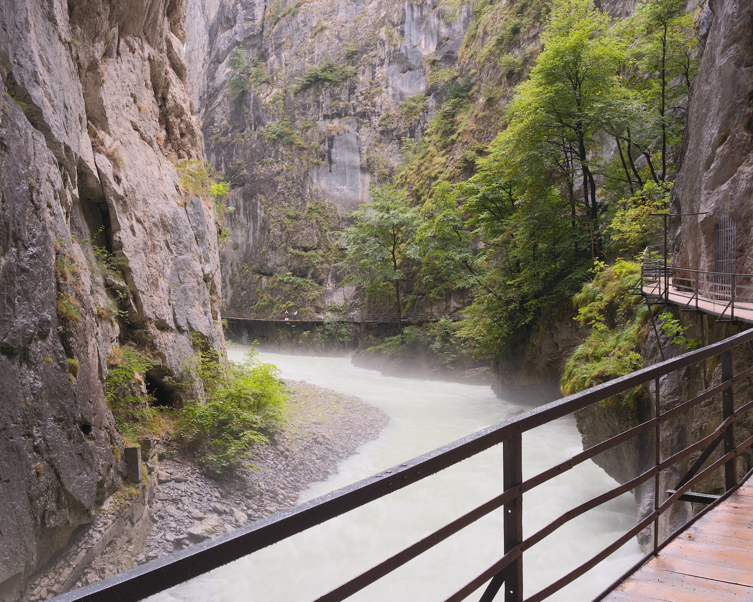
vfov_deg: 37.3
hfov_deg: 45.7
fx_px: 891
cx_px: 322
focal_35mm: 40
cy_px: 298
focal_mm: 23
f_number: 8
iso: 800
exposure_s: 1/3
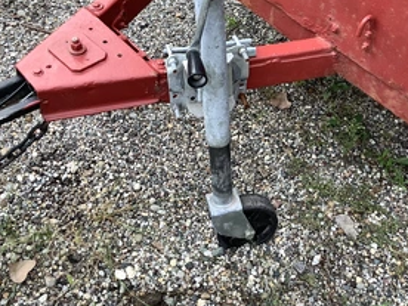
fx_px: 530
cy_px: 106
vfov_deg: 32.0
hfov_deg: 41.6
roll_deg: -13.2
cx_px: 265
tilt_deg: -43.5
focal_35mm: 45
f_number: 2.4
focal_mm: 3.3
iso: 32
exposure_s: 1/120
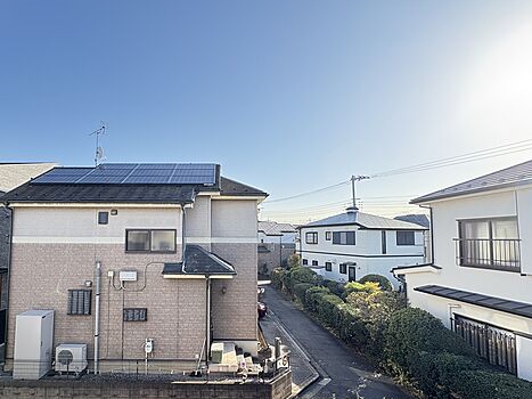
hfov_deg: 86.7
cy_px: 221
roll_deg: +0.0
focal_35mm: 18
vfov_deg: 71.4
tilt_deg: +4.9
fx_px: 277
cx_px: 214
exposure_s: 1/375
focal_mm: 2.22
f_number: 2.2
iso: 64
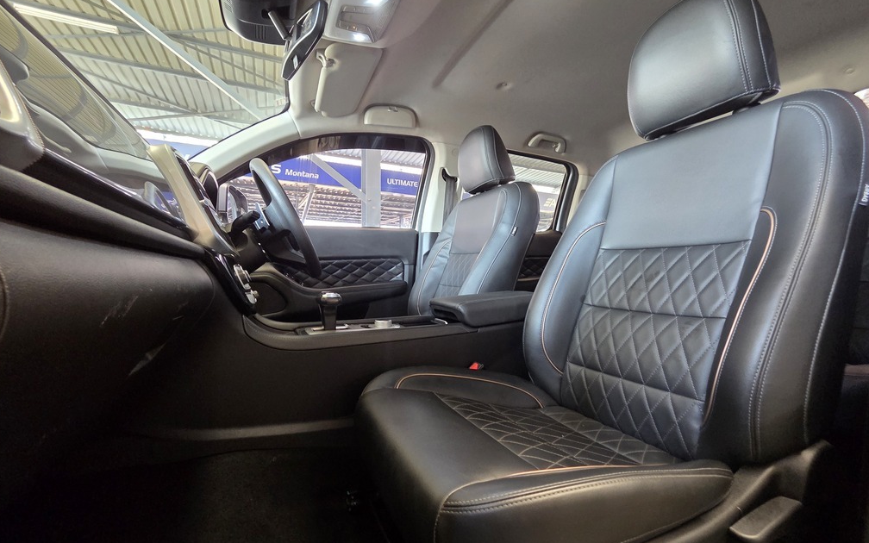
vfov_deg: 78.3
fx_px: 332
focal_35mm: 14
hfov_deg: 105.3
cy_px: 306
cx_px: 428
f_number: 2.2
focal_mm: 2.2
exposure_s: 1/50
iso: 640
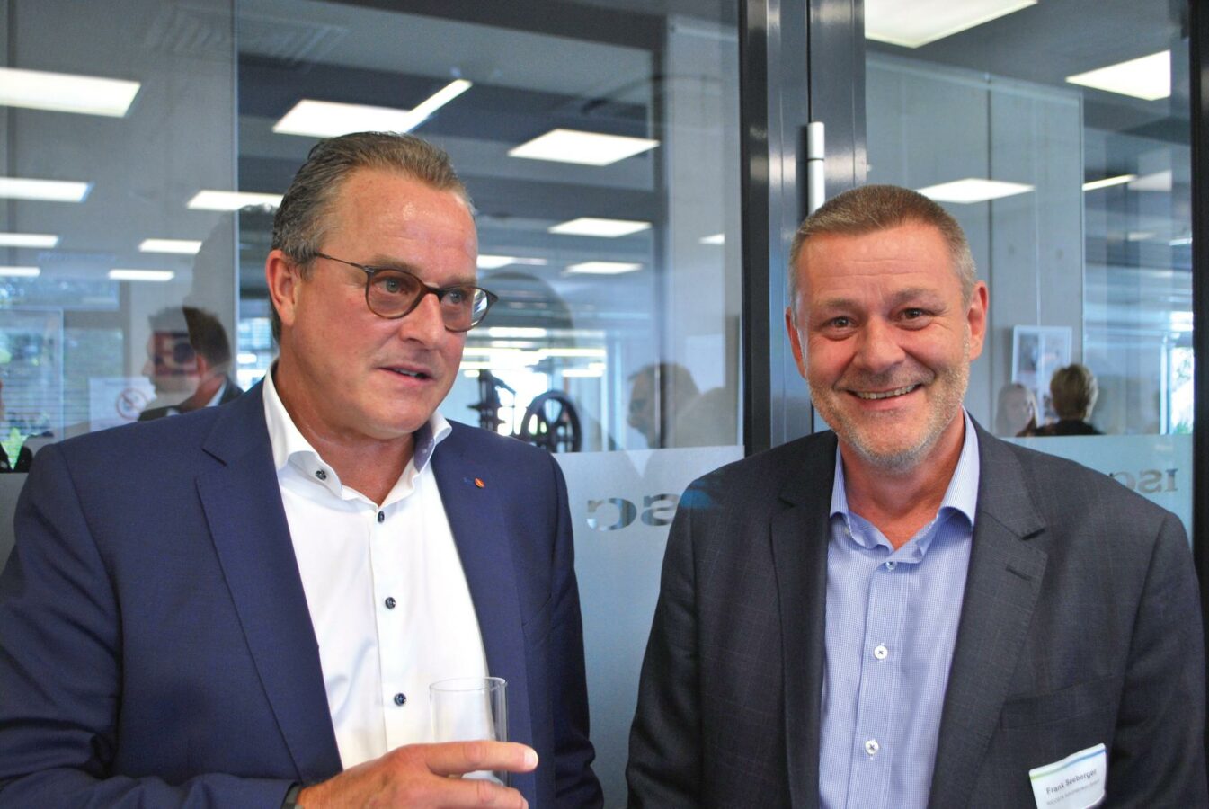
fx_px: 1109
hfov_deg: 57.2
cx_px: 604
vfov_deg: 40.1
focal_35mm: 33
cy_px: 404
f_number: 4
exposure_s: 1/30
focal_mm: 22
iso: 200
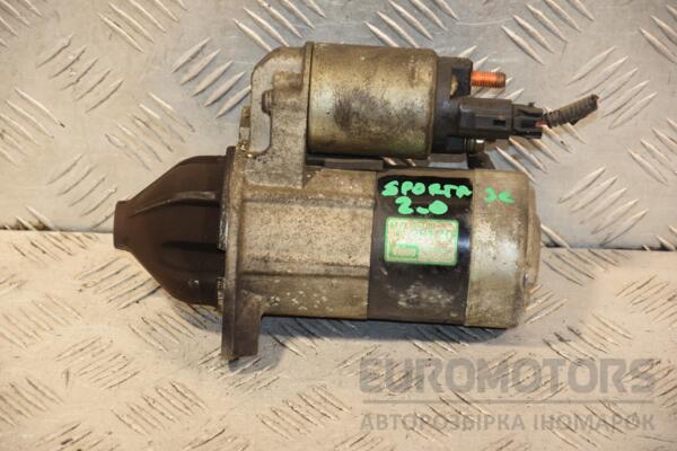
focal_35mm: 158
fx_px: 2962
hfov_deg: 13.0
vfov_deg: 8.7
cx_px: 338
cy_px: 226
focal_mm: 105
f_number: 5.6
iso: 800
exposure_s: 1/160
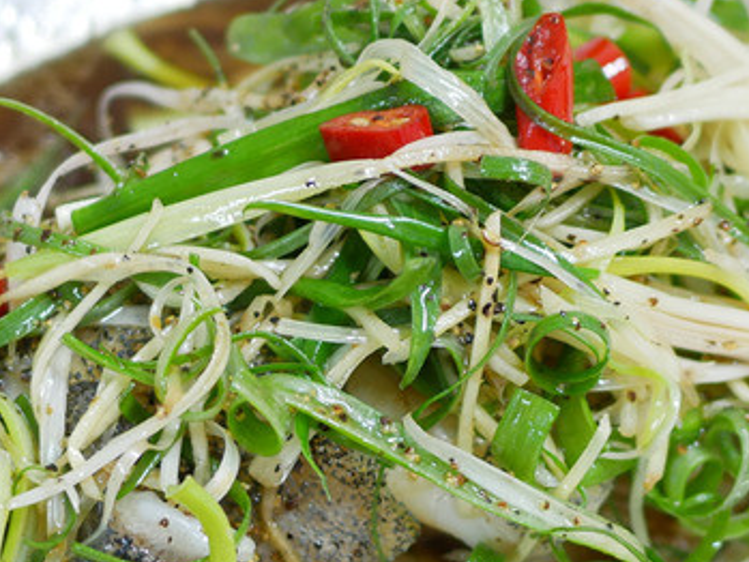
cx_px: 249
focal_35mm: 86
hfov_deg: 22.7
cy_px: 448
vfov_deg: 17.0
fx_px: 1861
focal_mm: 15
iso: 320
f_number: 1.7
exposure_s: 1/60
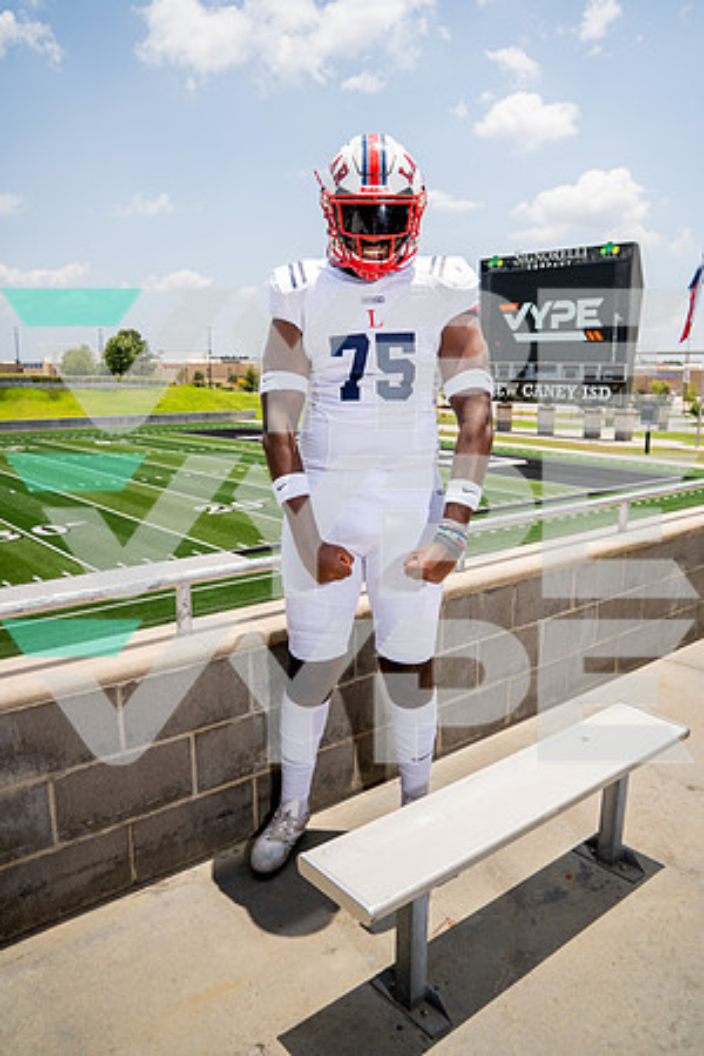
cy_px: 528
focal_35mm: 26
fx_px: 763
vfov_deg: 69.4
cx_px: 352
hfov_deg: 49.6
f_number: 7.1
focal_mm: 26
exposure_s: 1/250
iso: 100
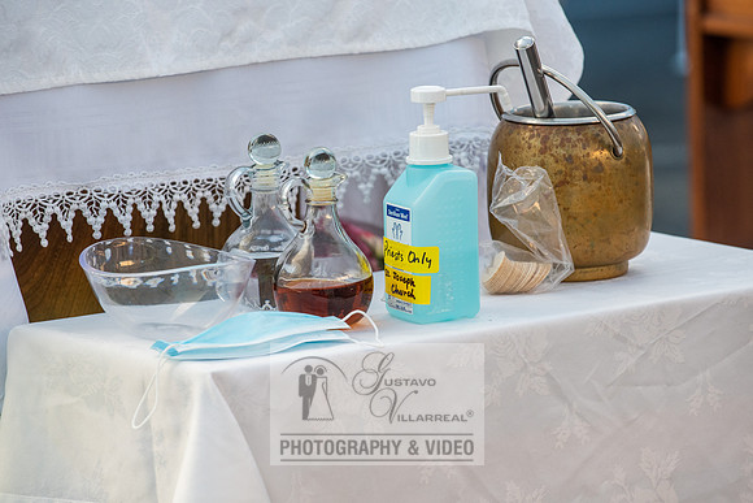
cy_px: 253
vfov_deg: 6.2
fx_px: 4652
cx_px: 353
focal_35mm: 222
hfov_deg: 9.3
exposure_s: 1/250
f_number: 5.6
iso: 640
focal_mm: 200
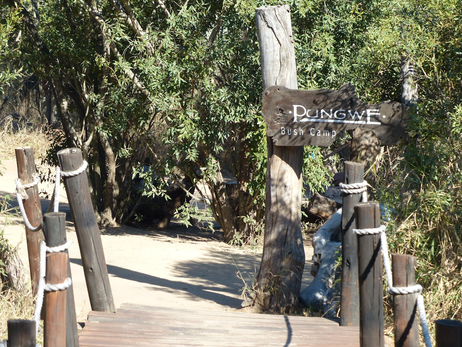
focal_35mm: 192
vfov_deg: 7.7
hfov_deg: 10.3
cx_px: 231
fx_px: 2563
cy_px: 174
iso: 100
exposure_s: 1/250
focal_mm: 34.5
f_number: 4
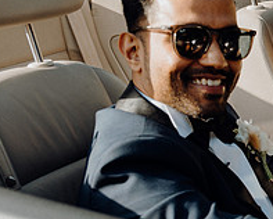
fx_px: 736
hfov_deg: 18.8
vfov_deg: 16.9
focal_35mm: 91
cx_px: 394
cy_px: 114
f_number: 3.5
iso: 125
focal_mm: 33
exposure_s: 1/640
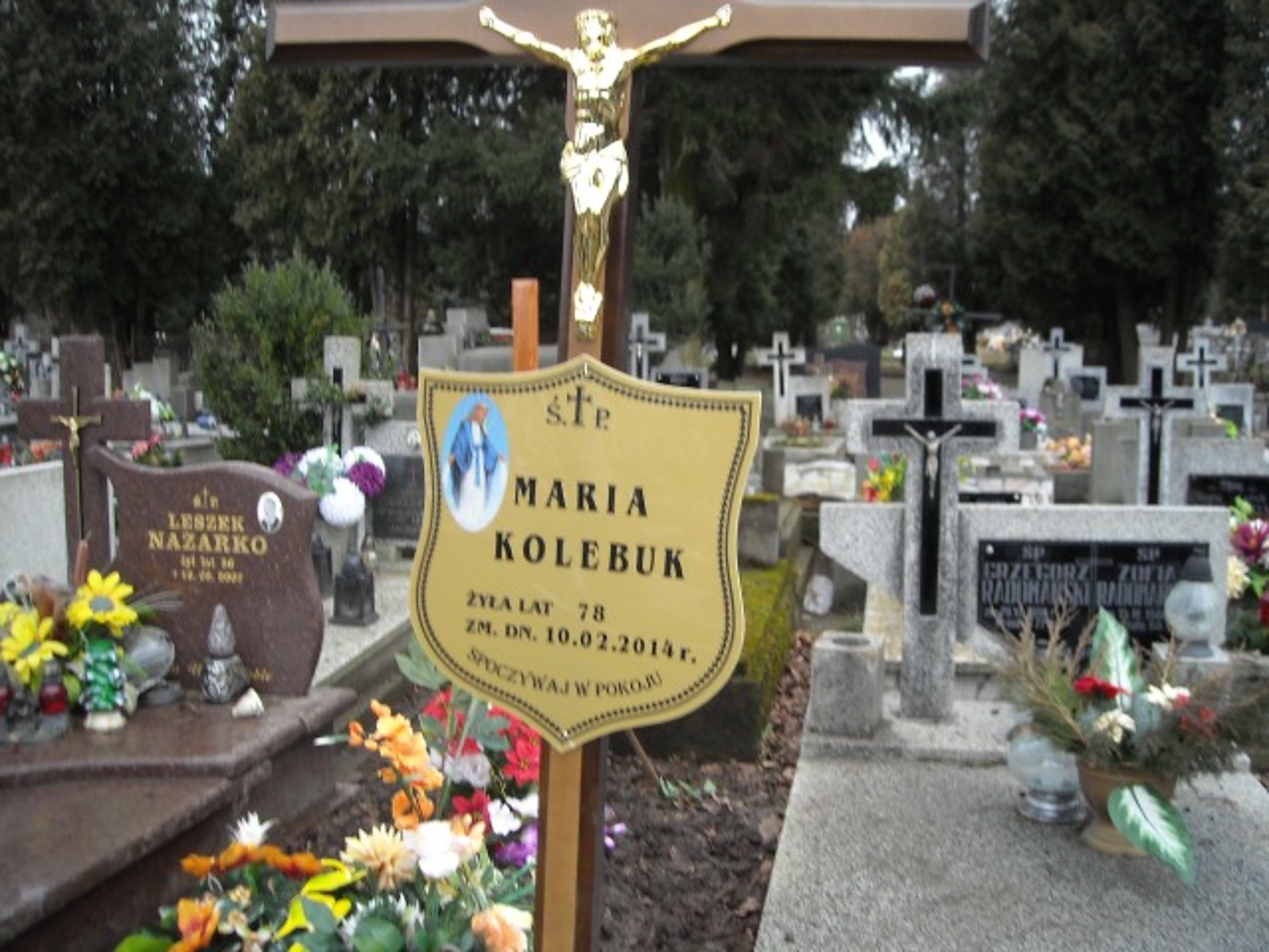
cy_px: 476
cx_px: 634
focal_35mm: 35
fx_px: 1283
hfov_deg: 52.6
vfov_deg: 40.7
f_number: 2.8
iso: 141
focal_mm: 5.7
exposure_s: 1/60
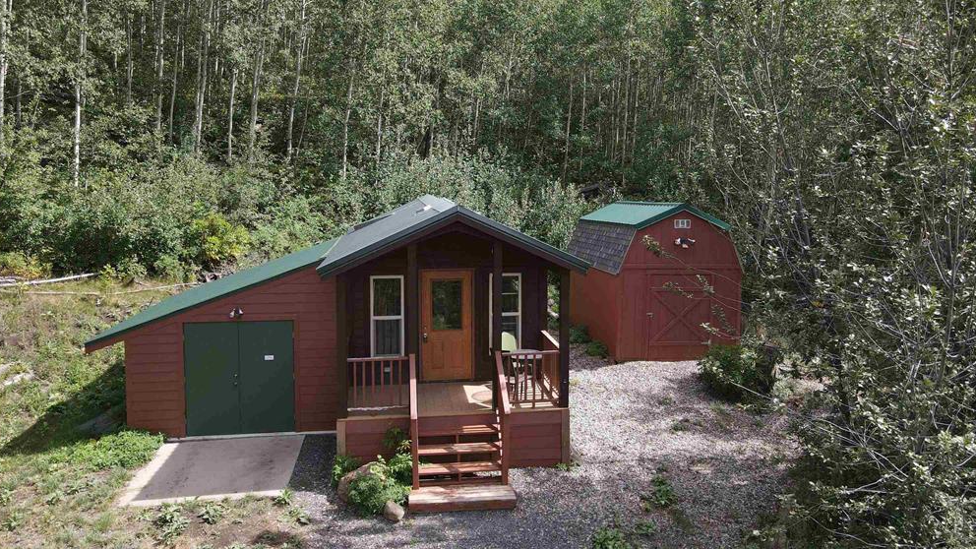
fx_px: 699
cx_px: 489
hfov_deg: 69.9
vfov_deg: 42.8
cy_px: 235
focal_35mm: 27
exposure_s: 1/320
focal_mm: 4.5
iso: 100
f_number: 2.8
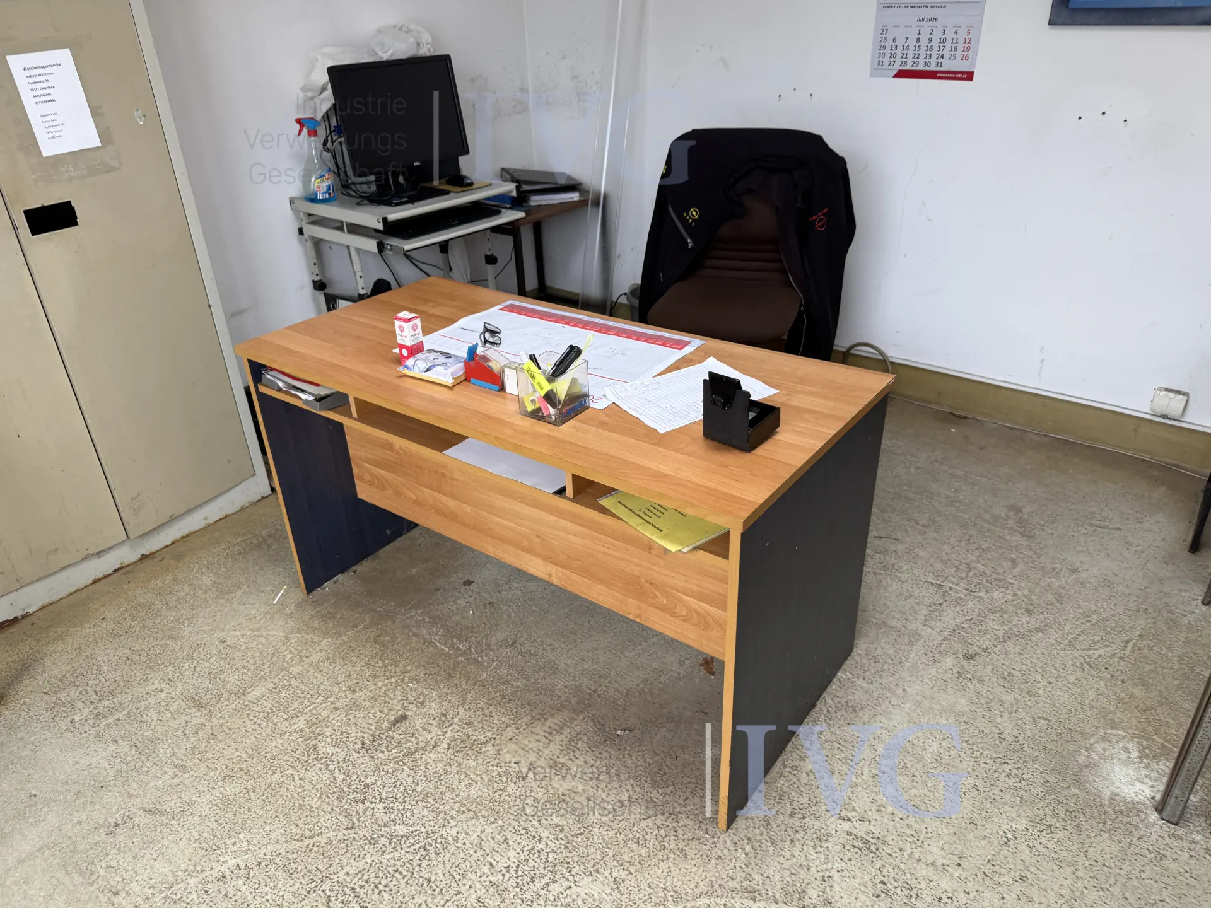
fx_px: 840
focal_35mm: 24
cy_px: 454
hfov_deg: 71.6
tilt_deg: -33.1
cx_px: 606
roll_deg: +1.1
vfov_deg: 56.8
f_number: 1.78
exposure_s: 1/121
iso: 125
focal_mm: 6.76
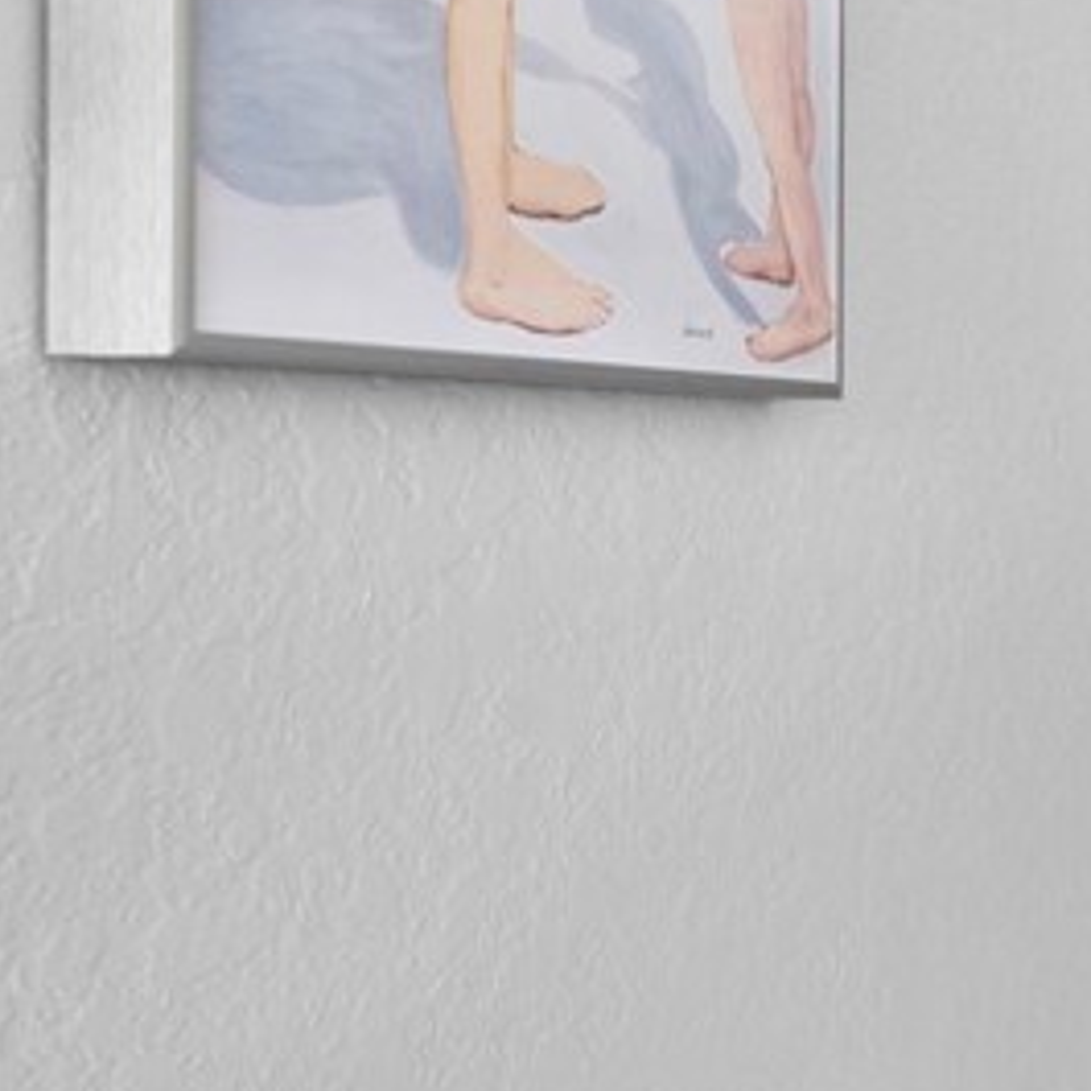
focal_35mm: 46
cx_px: 1725
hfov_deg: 25.3
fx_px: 1640
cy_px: 484
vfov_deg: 36.7
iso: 1600
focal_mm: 14
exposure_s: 1/40
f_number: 8
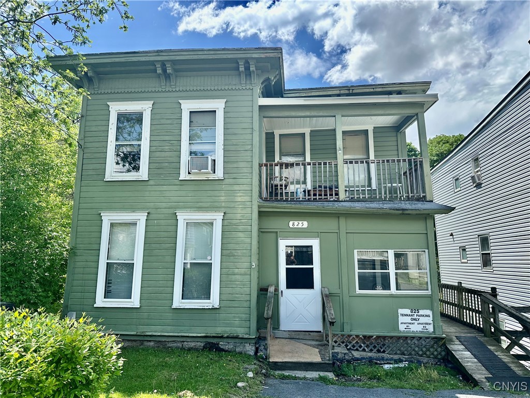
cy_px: 199
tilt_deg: +8.6
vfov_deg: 56.8
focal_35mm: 24
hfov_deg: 71.6
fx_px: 367
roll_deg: +0.4
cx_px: 265
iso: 80
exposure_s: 1/2203
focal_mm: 6.86
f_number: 1.78
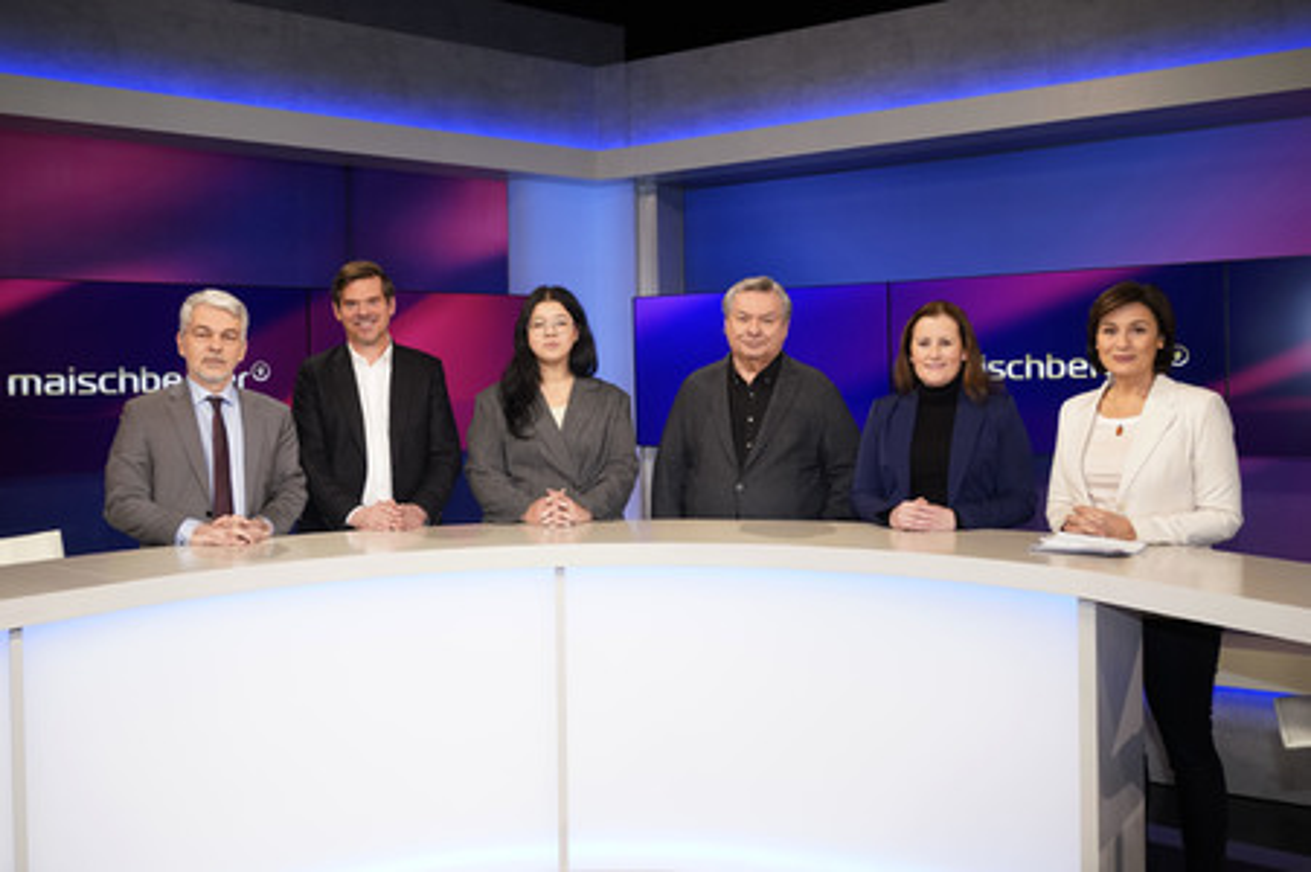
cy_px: 436
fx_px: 1019
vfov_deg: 46.3
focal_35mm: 28
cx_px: 656
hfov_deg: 65.5
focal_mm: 28
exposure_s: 1/125
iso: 2000
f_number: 5
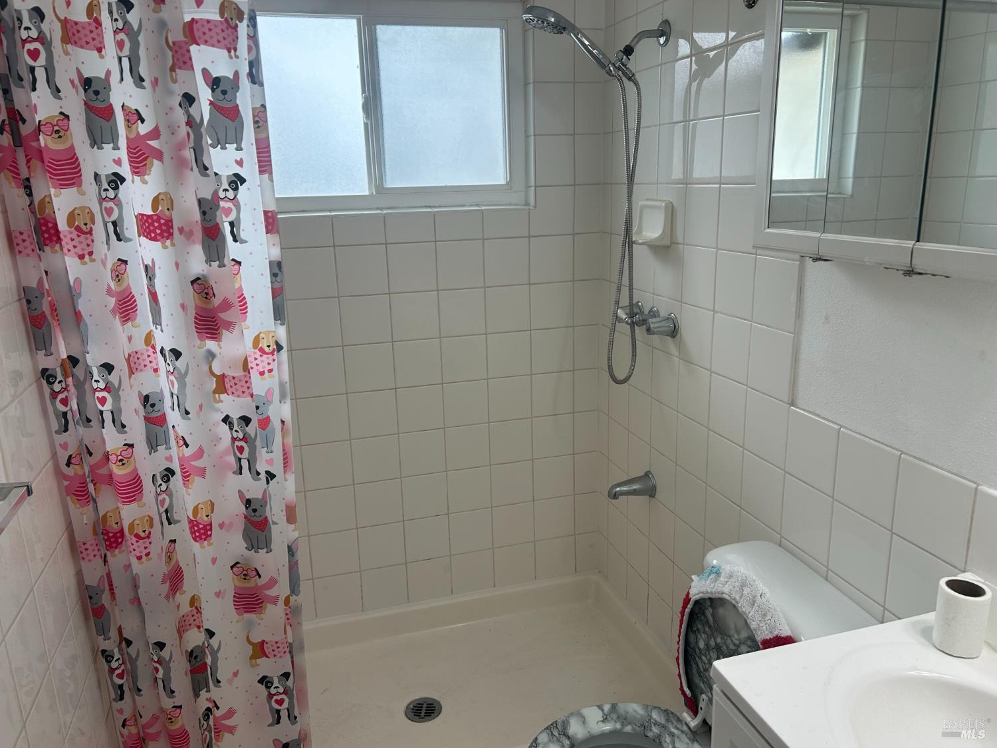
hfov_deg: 67.3
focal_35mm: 26
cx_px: 498
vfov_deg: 53.1
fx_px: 749
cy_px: 374
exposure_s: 1/161
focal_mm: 5.7
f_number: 1.5
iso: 40
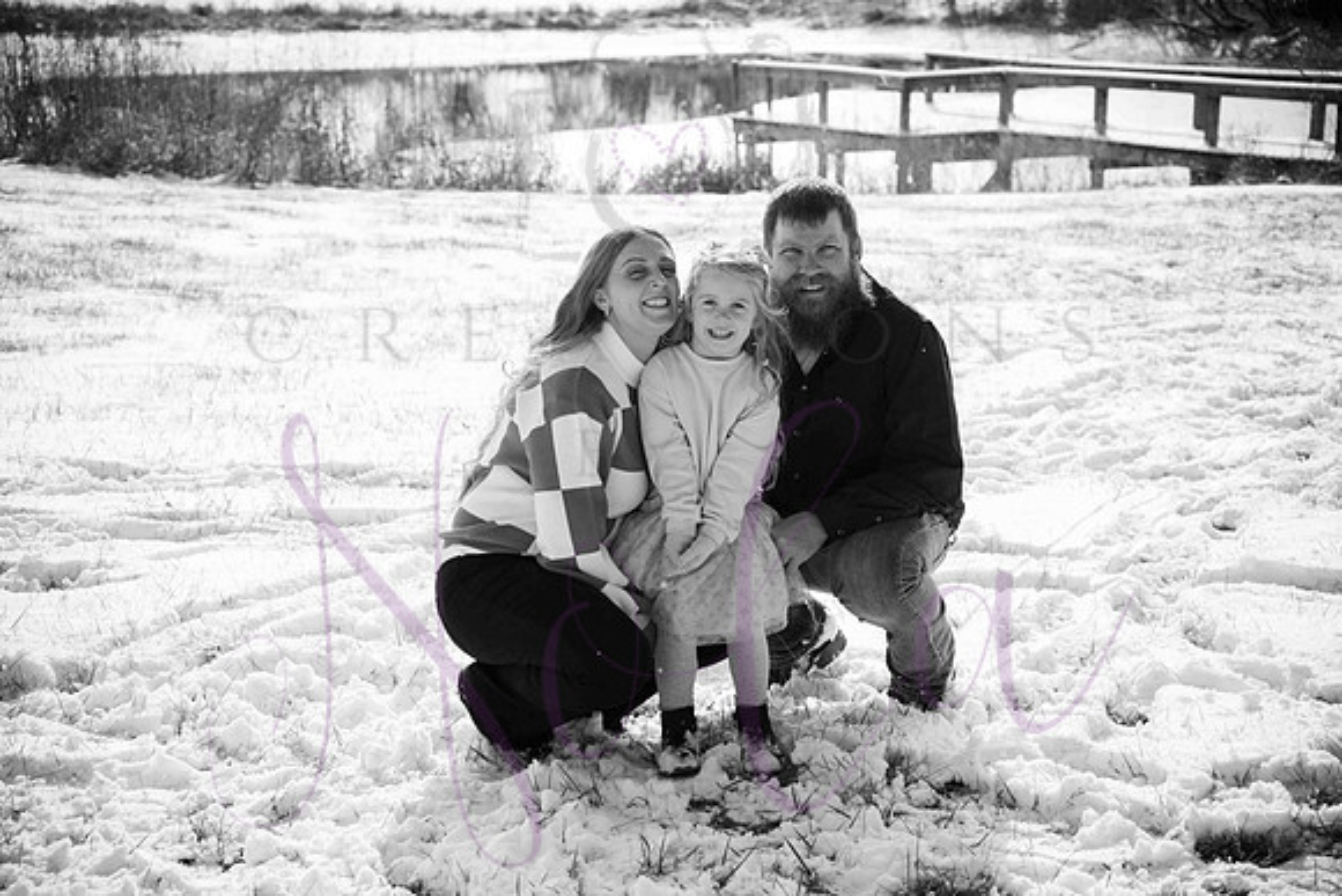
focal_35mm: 66
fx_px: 2461
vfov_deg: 20.6
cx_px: 671
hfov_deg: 30.5
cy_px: 448
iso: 800
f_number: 7.1
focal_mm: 66
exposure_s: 1/2500
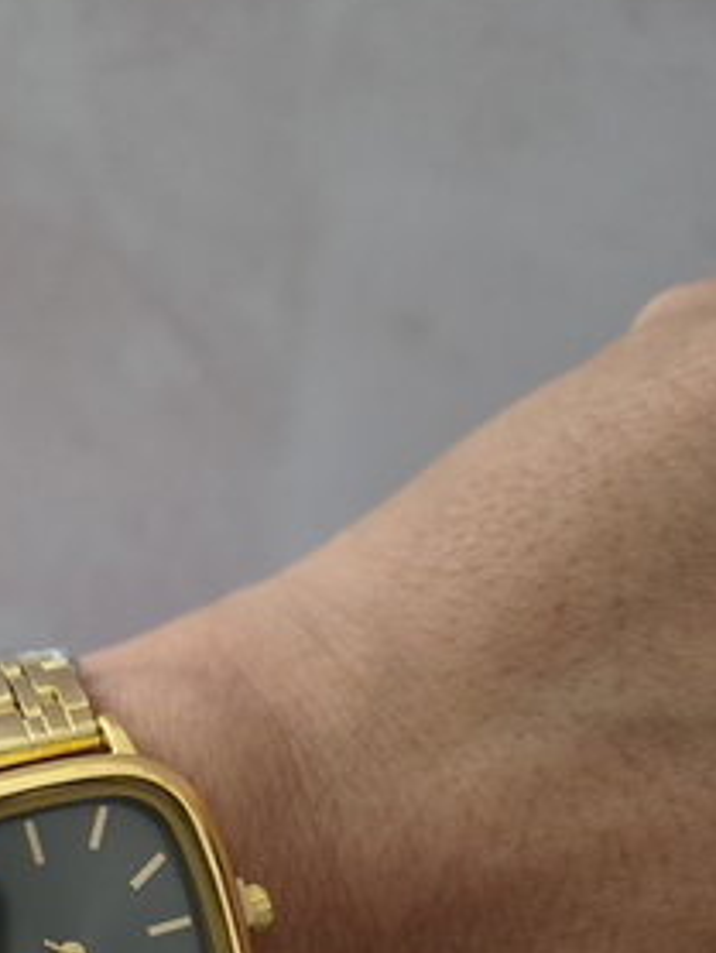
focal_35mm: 46
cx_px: 99
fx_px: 1267
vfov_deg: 37.9
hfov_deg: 30.4
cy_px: 890
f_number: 1.8
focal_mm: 5.56
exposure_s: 1/50
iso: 994
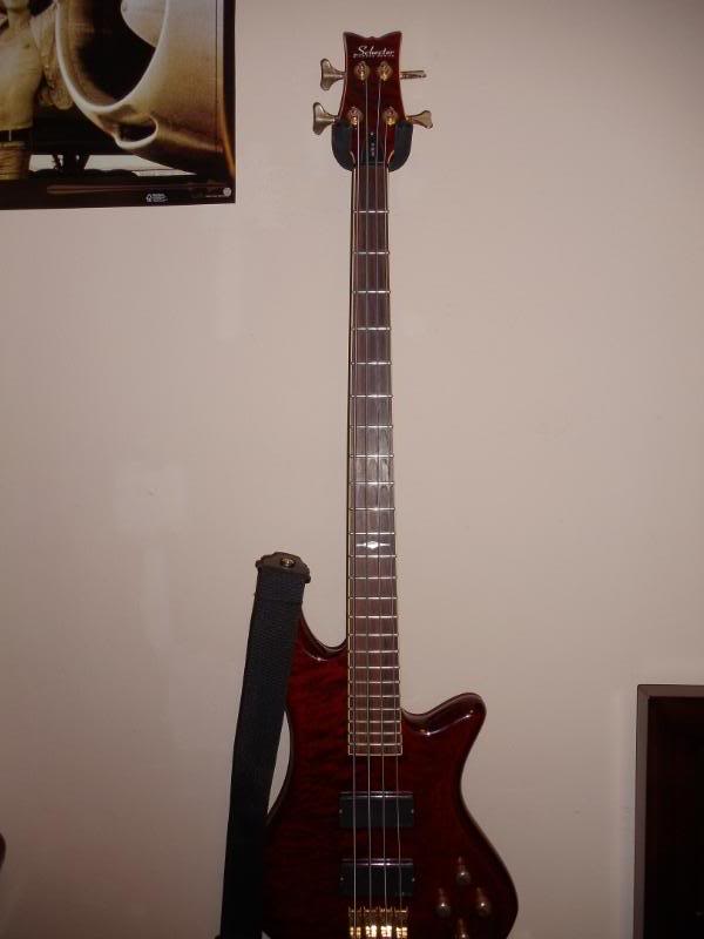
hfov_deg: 32.9
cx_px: 352
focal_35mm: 44
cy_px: 470
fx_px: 1193
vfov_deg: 42.9
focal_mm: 6
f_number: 3.5
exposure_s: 1/8
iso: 80
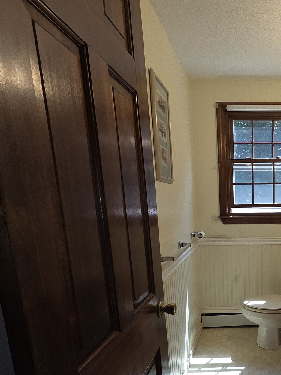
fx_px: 260
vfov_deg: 69.3
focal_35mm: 24
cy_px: 255
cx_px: 258
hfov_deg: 49.9
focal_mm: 2.2
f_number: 2.2
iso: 50
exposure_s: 1/125
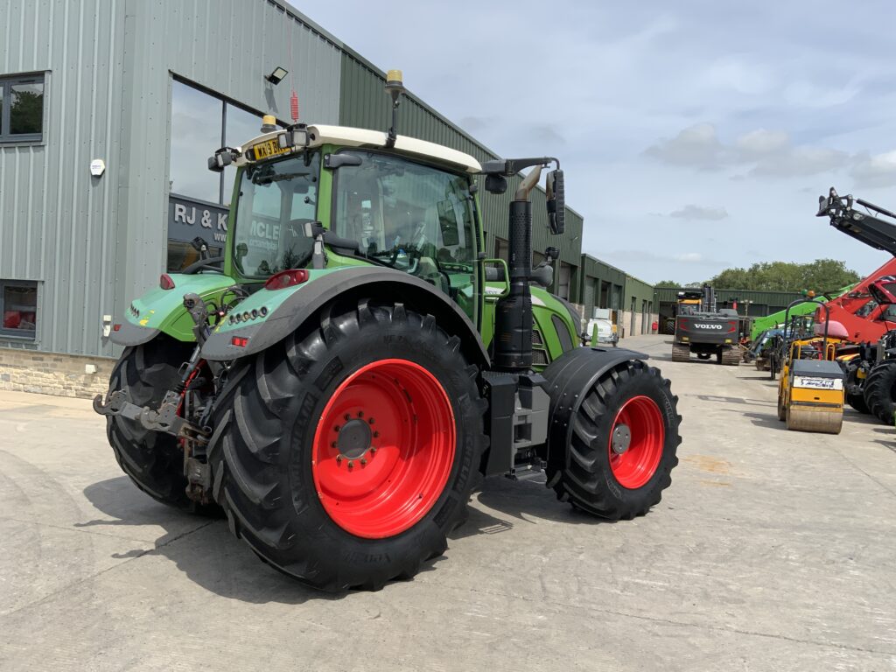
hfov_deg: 61.7
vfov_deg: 48.2
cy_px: 336
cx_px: 448
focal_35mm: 29
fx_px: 751
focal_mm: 3
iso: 20
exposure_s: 1/1984
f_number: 1.8
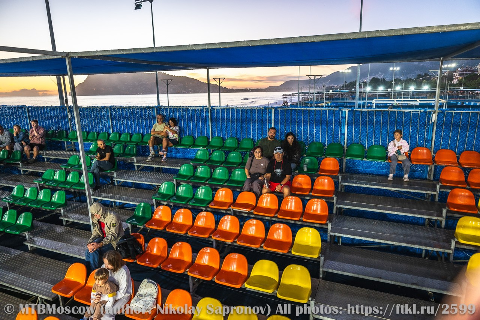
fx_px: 320
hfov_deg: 73.8
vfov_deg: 53.1
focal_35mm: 24
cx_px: 240
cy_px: 160
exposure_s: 1/320
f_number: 2.8
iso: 640
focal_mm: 24
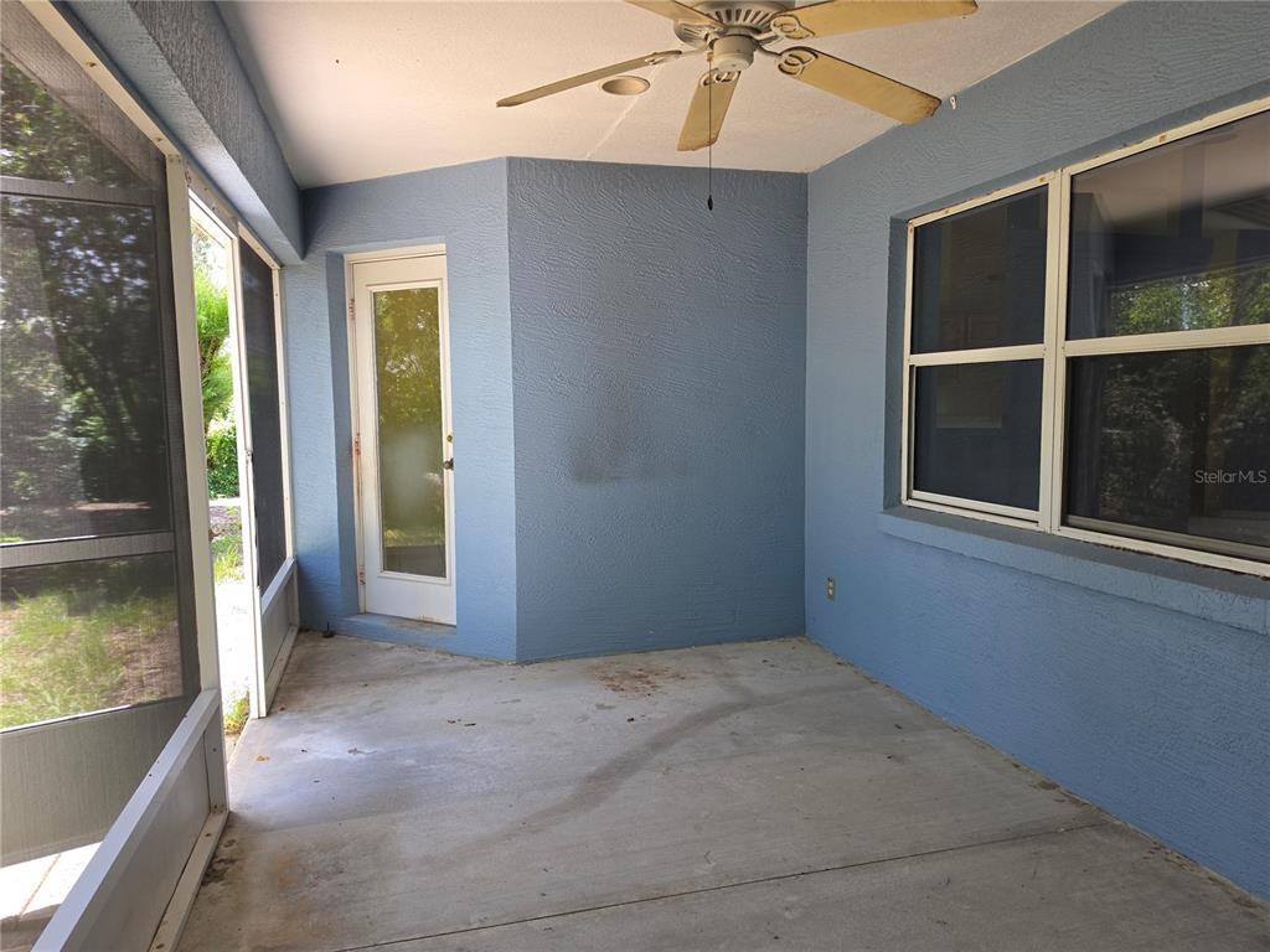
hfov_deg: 73.9
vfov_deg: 58.9
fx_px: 844
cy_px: 476
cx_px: 635
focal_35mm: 23
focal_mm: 6.5
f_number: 1.4
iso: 12
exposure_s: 1/60
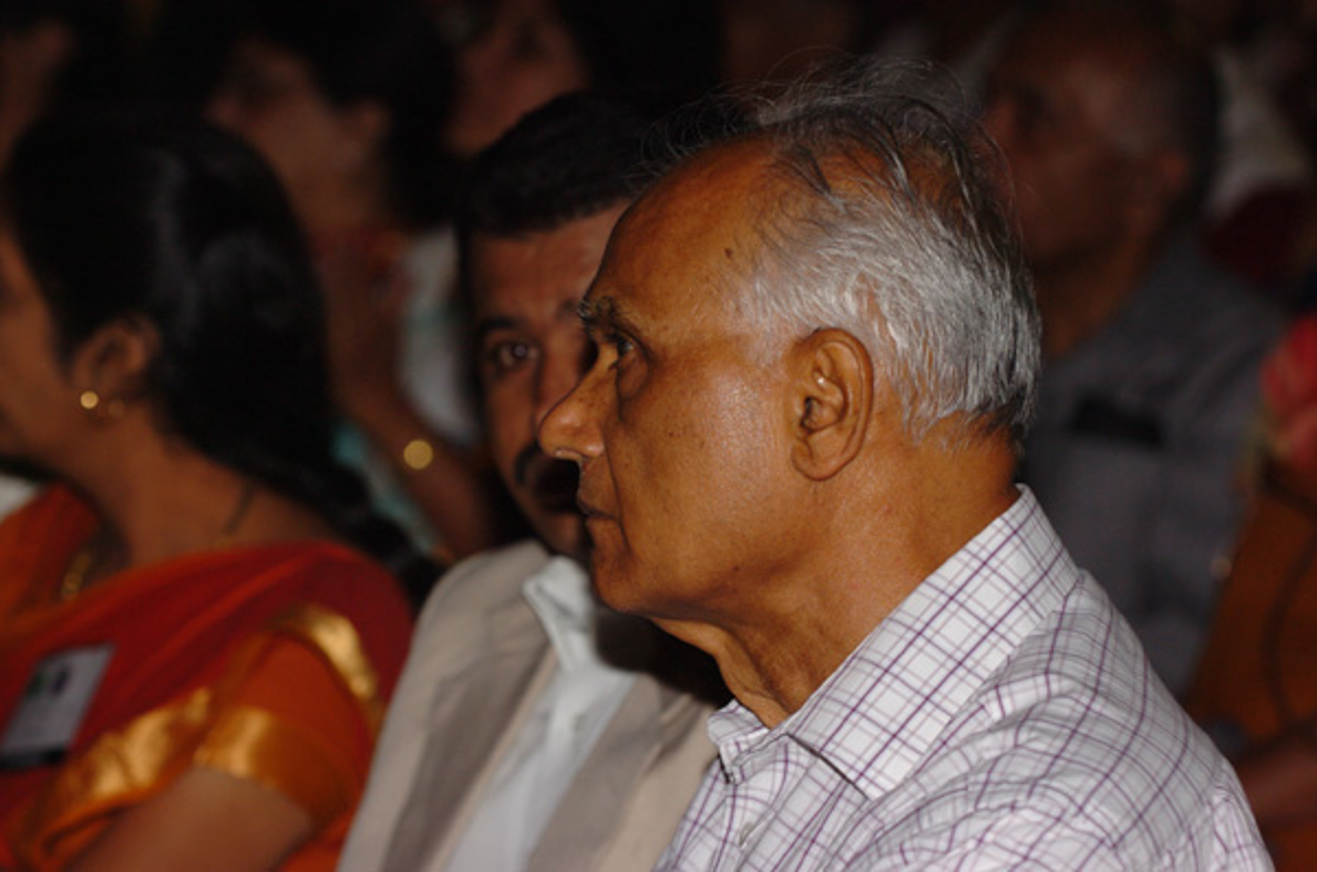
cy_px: 436
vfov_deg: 7.6
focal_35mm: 180
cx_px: 658
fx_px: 6569
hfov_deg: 11.4
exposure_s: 1/30
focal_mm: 120
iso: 400
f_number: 5.6
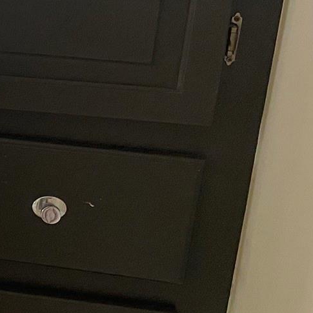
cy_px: 82
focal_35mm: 97
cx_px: -347
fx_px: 992
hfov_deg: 14.4
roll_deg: -0.6
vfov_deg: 17.8
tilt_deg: -17.3
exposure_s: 1/60
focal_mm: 4.25
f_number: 1.8
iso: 125
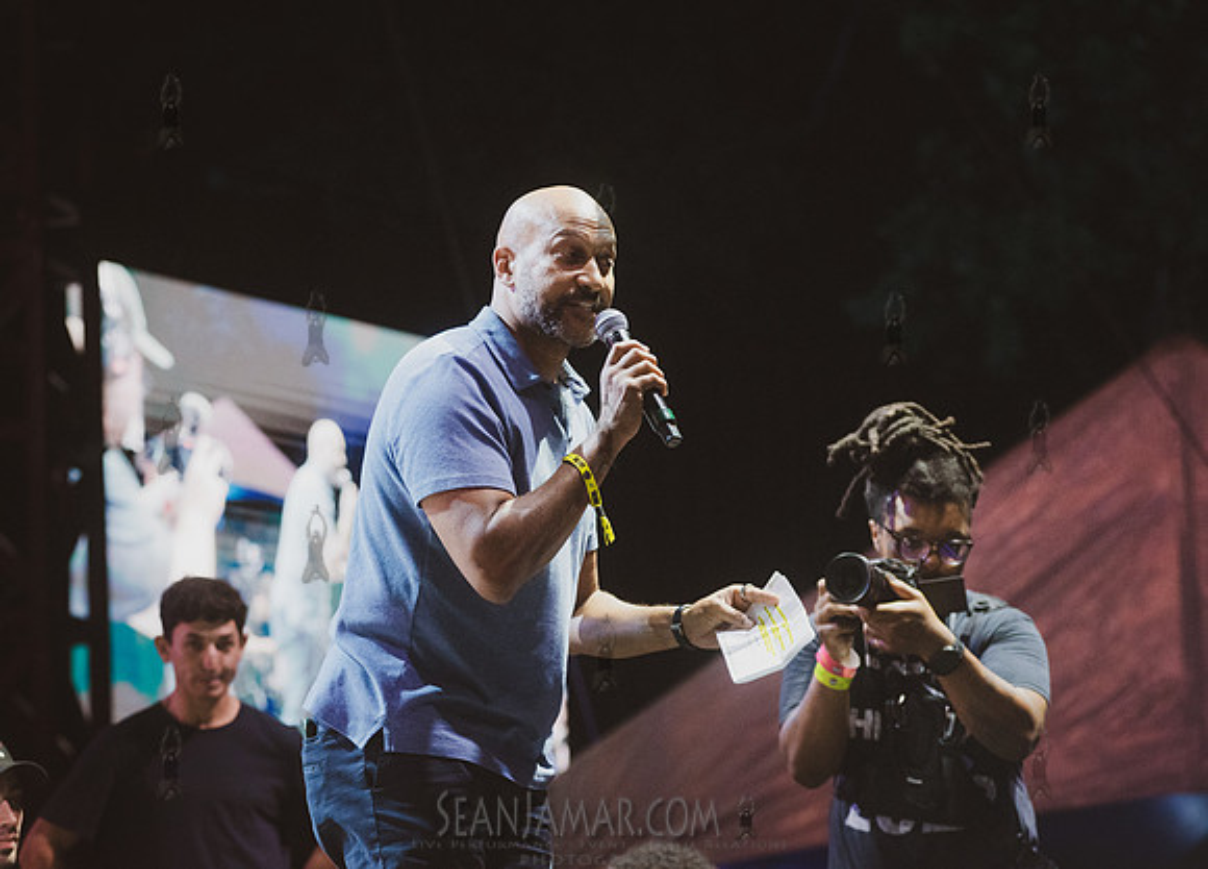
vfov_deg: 10.5
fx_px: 4733
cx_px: 498
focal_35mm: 138
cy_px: 395
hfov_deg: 14.5
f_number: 4.5
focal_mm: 120
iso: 5000
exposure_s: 1/640
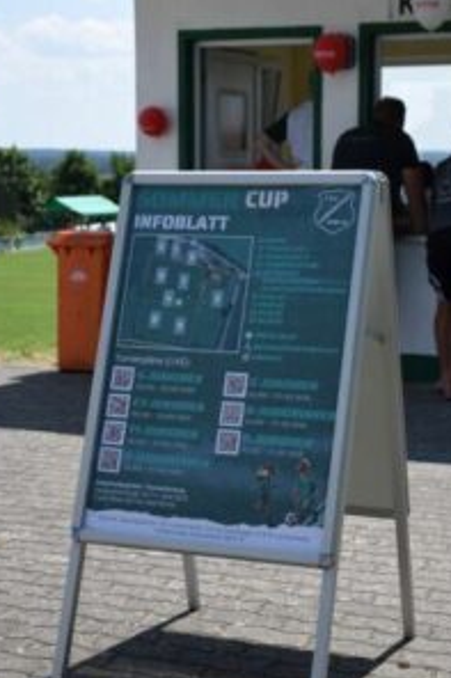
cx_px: 263
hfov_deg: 18.6
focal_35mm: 73
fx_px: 1373
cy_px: 341
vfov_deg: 27.7
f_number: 4
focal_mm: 30
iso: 125
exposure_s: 1/1000
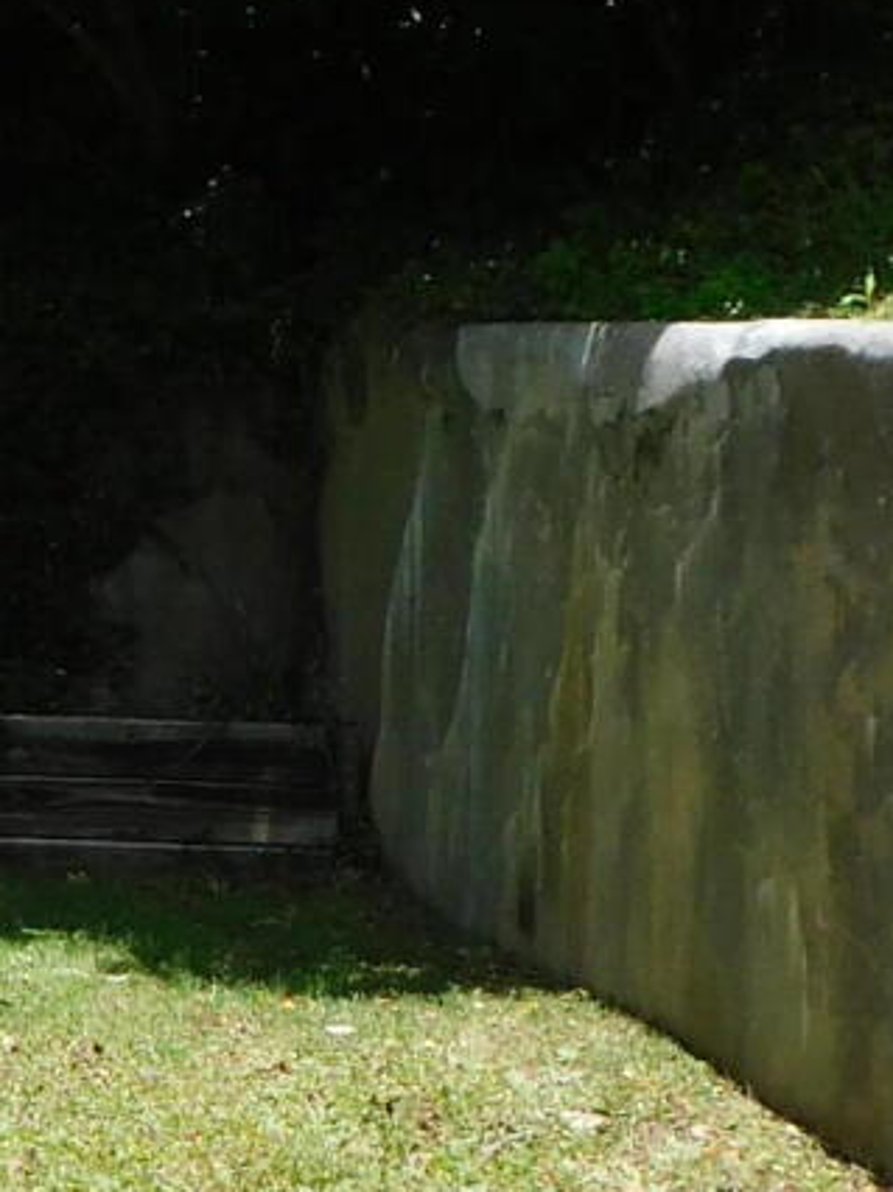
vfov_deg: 18.2
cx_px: -386
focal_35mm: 108
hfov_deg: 13.1
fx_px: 3719
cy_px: 543
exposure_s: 1/1000
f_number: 3
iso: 125
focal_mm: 4
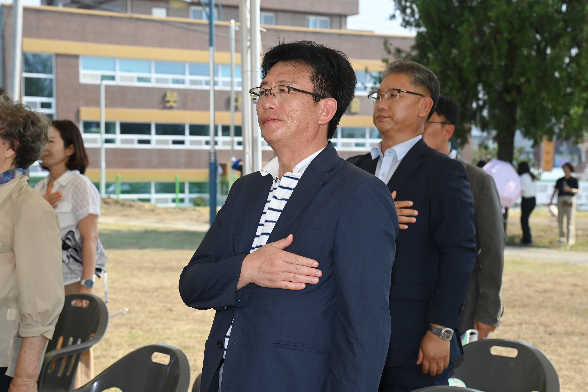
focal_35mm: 70
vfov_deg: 19.5
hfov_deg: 28.8
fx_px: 1143
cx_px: 294
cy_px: 196
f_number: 7.1
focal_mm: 70
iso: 400
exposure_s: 1/640
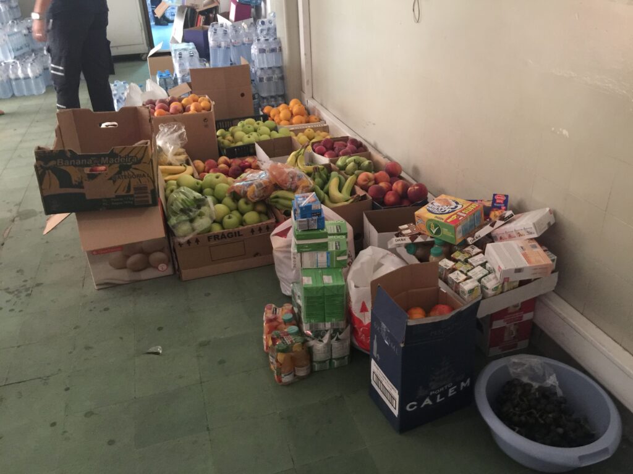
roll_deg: +2.1
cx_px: 316
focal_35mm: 29
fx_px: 530
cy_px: 237
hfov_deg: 61.7
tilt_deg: -28.0
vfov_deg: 48.2
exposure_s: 1/4
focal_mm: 4.15
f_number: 2.2
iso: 100
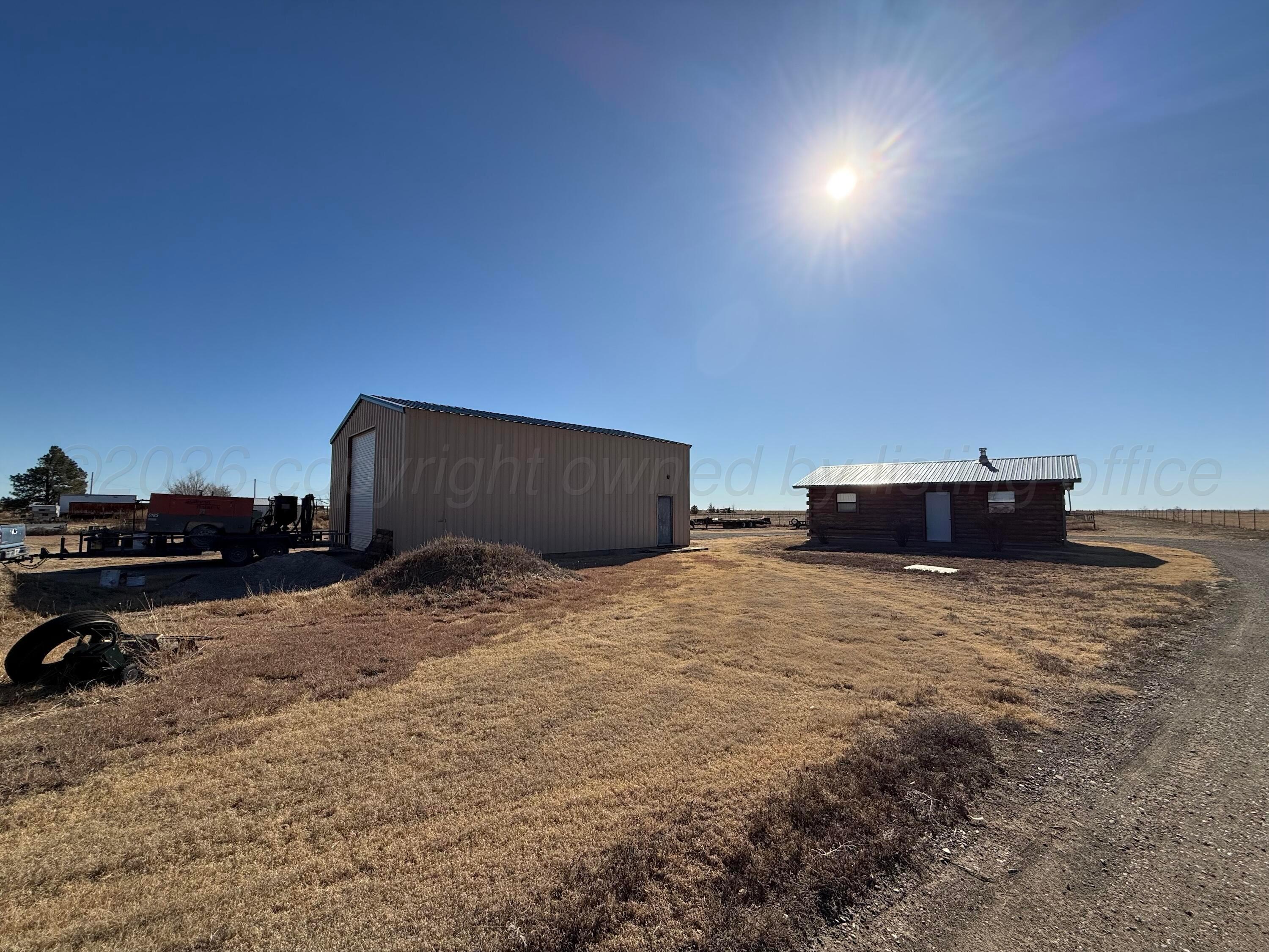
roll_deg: -0.4
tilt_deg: +3.6
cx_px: 634
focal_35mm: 14
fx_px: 513
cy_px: 476
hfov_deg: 102.1
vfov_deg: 85.7
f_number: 2.2
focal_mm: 2.22
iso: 64
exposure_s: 1/5155
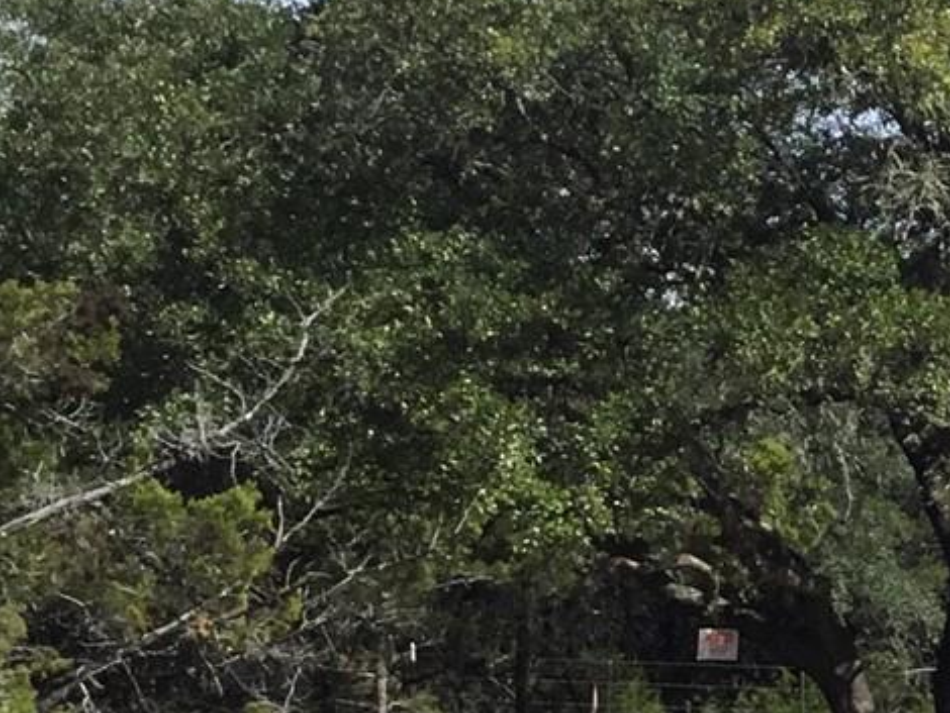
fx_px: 3707
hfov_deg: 12.9
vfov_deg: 10.9
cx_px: 1839
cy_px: 683
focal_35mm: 135
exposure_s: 1/1404
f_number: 2.4
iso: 25
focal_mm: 3.3
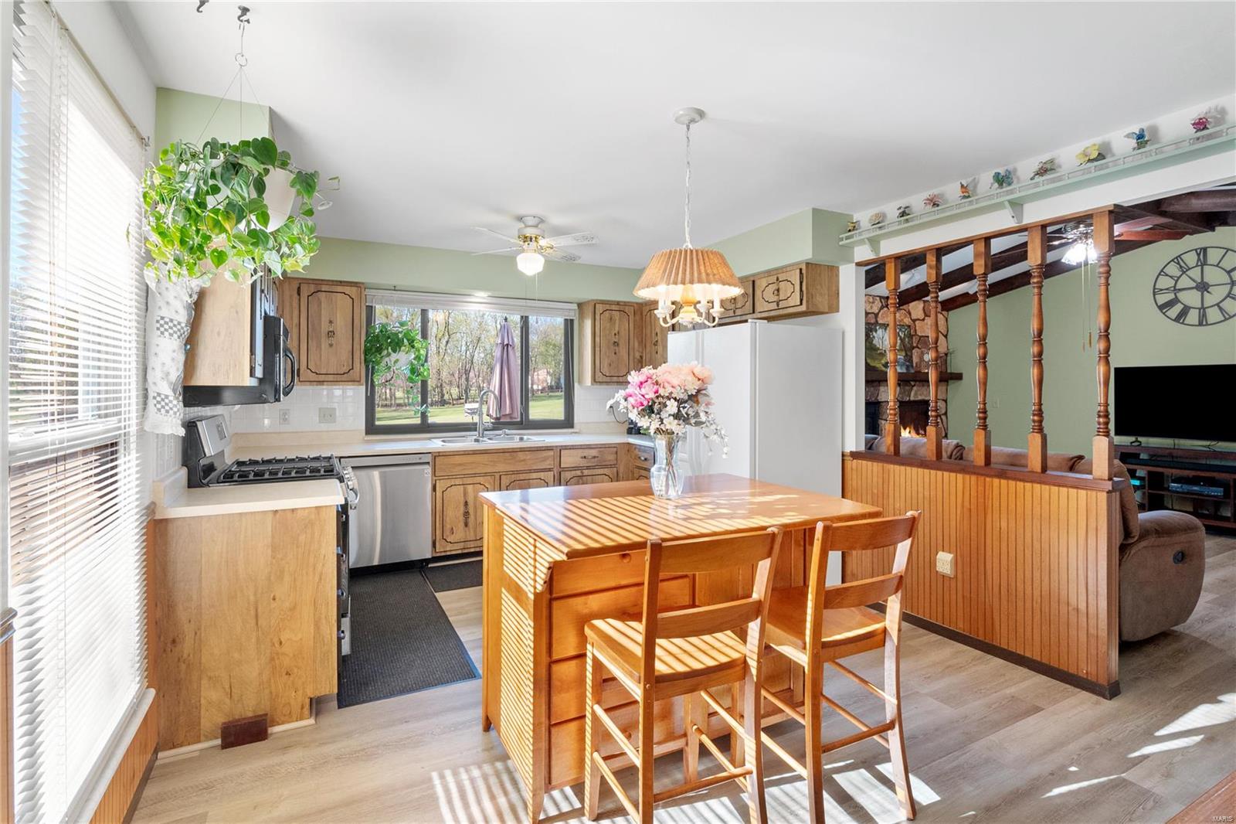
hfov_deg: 96.7
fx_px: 549
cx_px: 618
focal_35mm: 16
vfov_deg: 73.7
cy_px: 412
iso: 400
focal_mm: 8
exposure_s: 1/13
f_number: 6.3
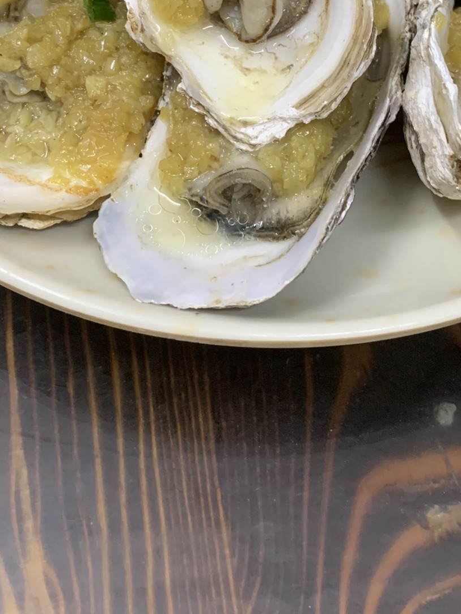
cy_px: 111
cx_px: 270
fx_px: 852
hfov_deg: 30.2
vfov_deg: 38.0
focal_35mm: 48
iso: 160
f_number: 1.8
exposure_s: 1/60
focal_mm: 4.25
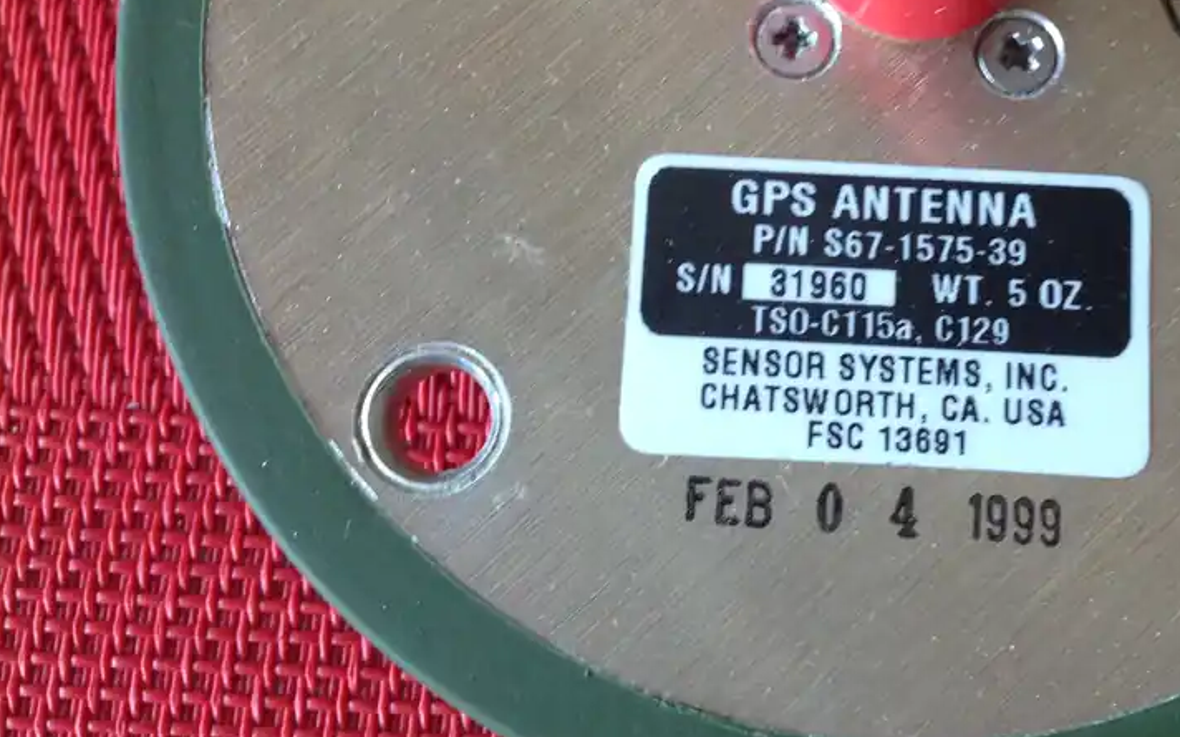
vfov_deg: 24.6
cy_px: 179
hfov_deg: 38.3
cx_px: 822
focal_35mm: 52
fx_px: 1672
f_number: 2.4
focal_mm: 4.28
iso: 125
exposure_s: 1/15
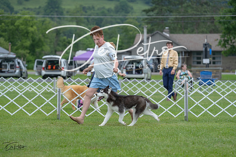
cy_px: 78
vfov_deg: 9.6
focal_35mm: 143
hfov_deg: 14.3
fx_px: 938
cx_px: 118
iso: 400
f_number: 4.5
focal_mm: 143
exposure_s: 1/1000
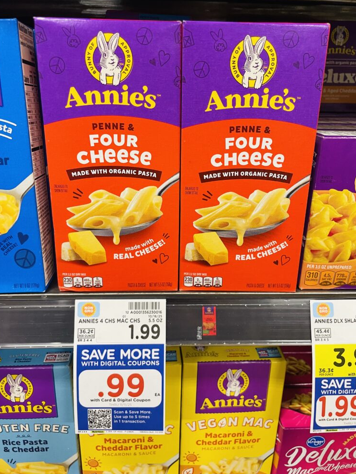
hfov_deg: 51.4
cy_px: 228
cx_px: 172
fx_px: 370
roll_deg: -0.7
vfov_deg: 65.3
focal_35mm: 27
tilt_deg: -20.9
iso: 160
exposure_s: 1/44
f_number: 1.6
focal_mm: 4.2
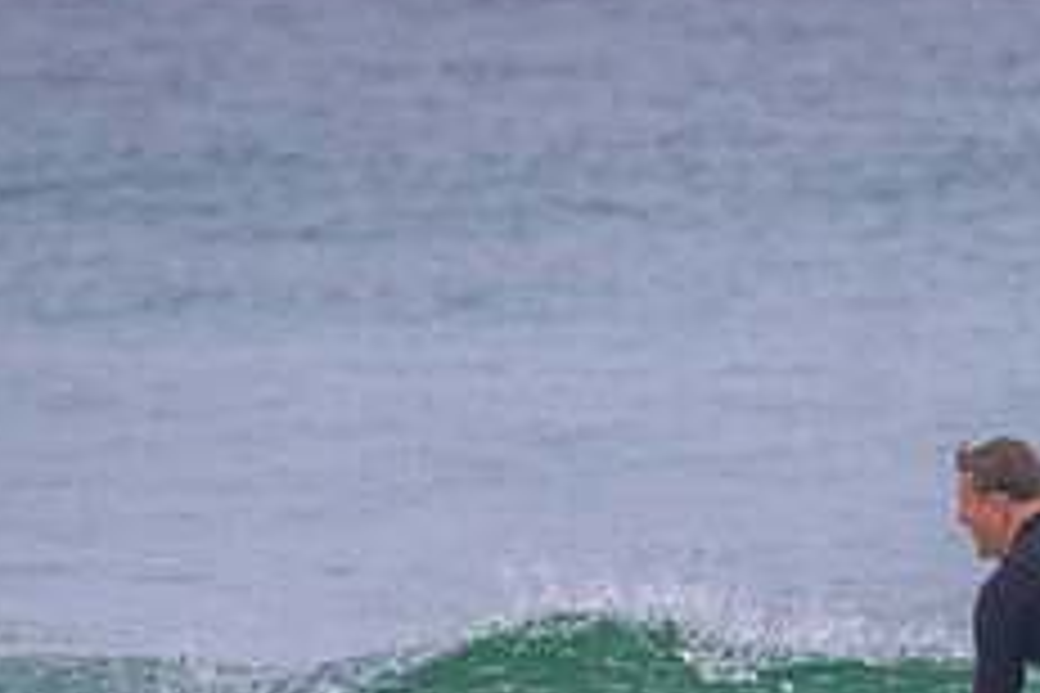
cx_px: 909
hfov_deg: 1.0
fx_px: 58120
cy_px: 808
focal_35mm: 2012
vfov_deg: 0.7
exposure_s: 1/800
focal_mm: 800
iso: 5600
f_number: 11
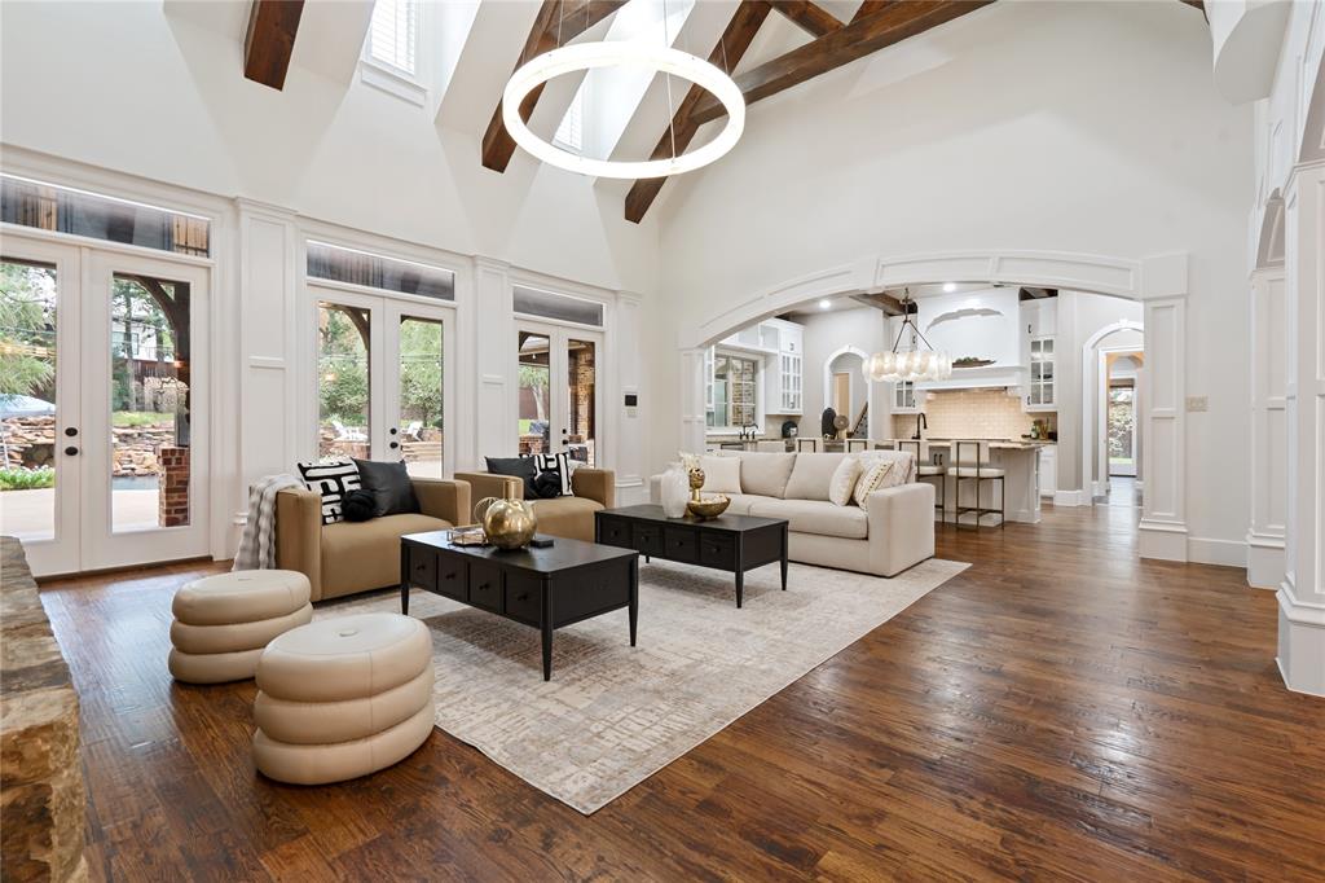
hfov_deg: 96.8
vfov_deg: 73.7
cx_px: 662
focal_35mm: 16
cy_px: 442
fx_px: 589
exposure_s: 1/2.5
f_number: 8
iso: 400
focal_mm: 16
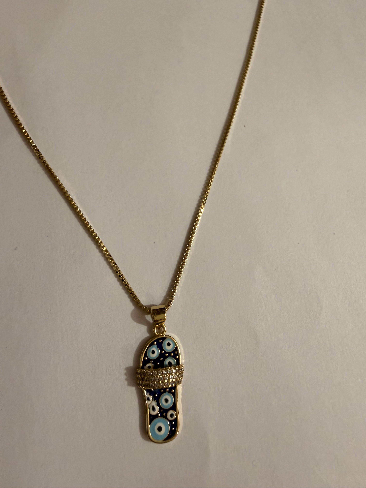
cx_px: 183
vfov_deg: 71.6
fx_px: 338
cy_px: 244
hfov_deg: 56.8
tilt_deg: -69.0
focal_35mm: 24
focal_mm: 2.22
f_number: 2.2
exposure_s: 1/50
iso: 200
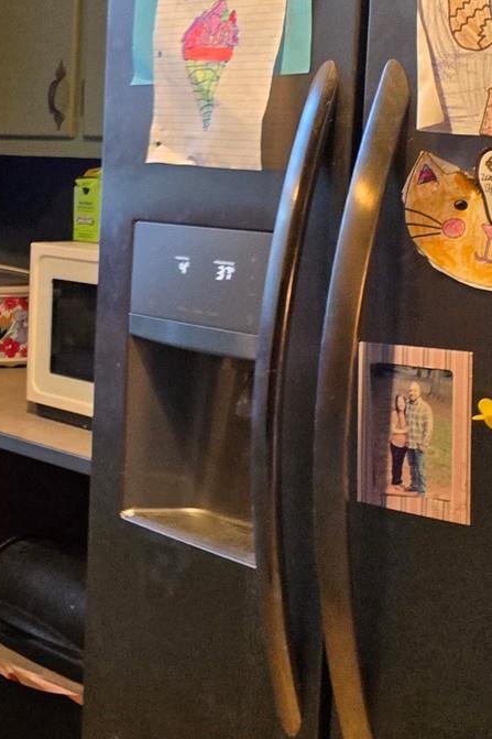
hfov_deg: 14.2
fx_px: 1497
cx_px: -608
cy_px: 316
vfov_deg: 27.7
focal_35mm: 73
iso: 400
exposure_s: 1/120
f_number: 1.8
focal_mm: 5.4
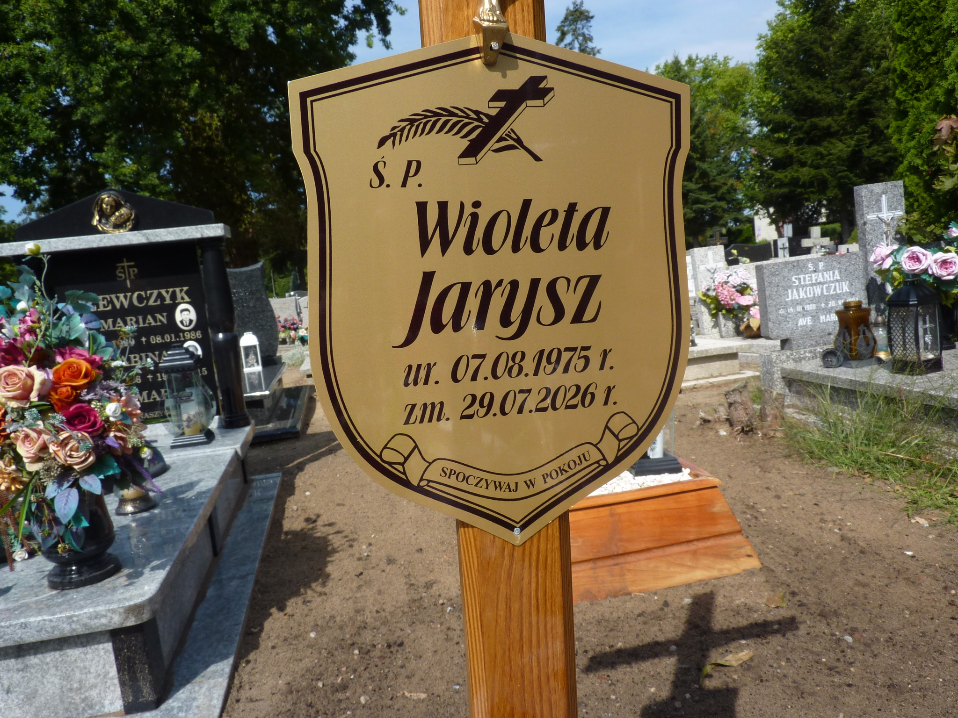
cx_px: 479
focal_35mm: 25
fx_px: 692
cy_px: 359
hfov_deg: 69.4
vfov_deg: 54.9
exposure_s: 1/500
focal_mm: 4.1
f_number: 4.5
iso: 80
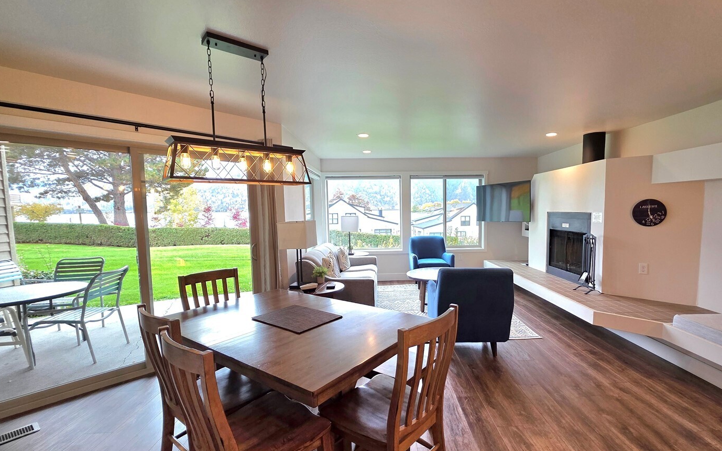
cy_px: 235
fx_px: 315
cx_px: 397
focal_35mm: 16
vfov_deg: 71.2
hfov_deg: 97.5
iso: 125
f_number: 1.9
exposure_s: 1/120
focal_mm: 2.2
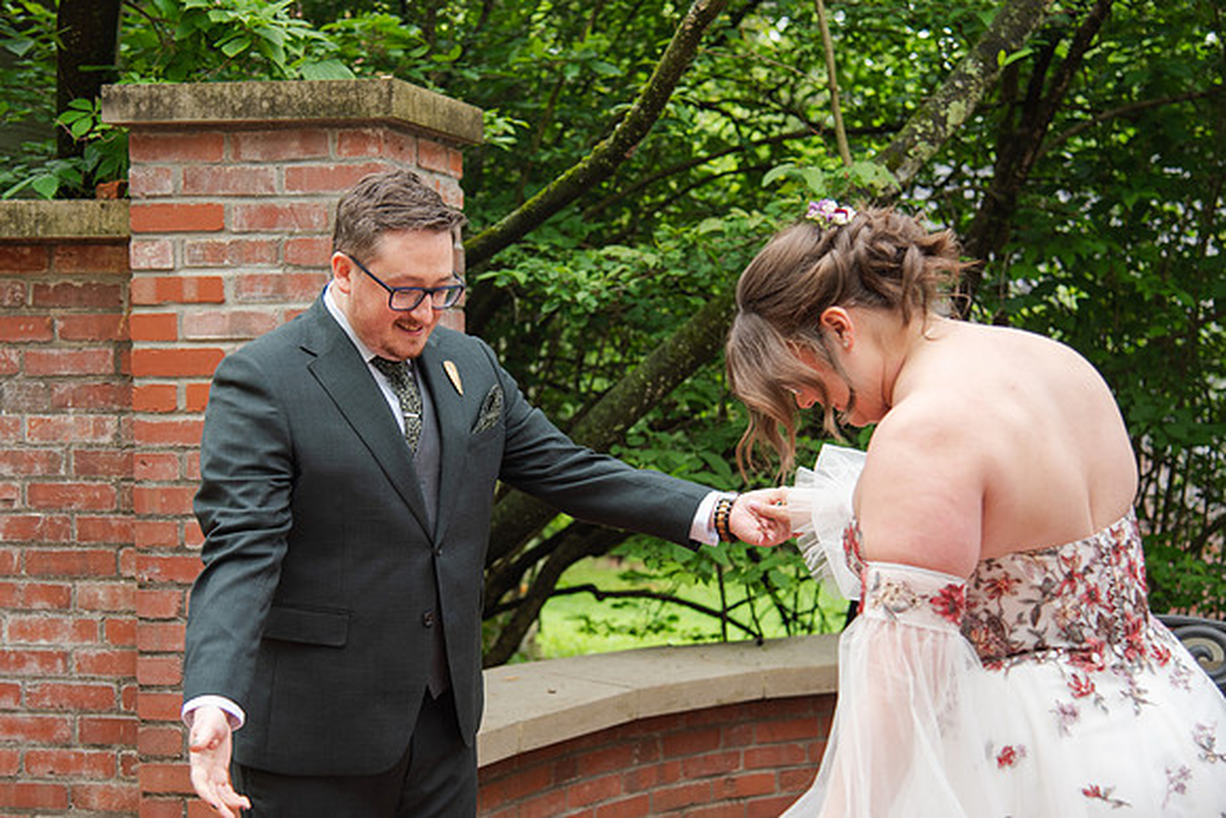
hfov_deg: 33.7
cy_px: 409
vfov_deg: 22.9
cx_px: 526
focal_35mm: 59
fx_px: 2023
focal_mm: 52
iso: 400
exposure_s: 1/400
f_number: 4
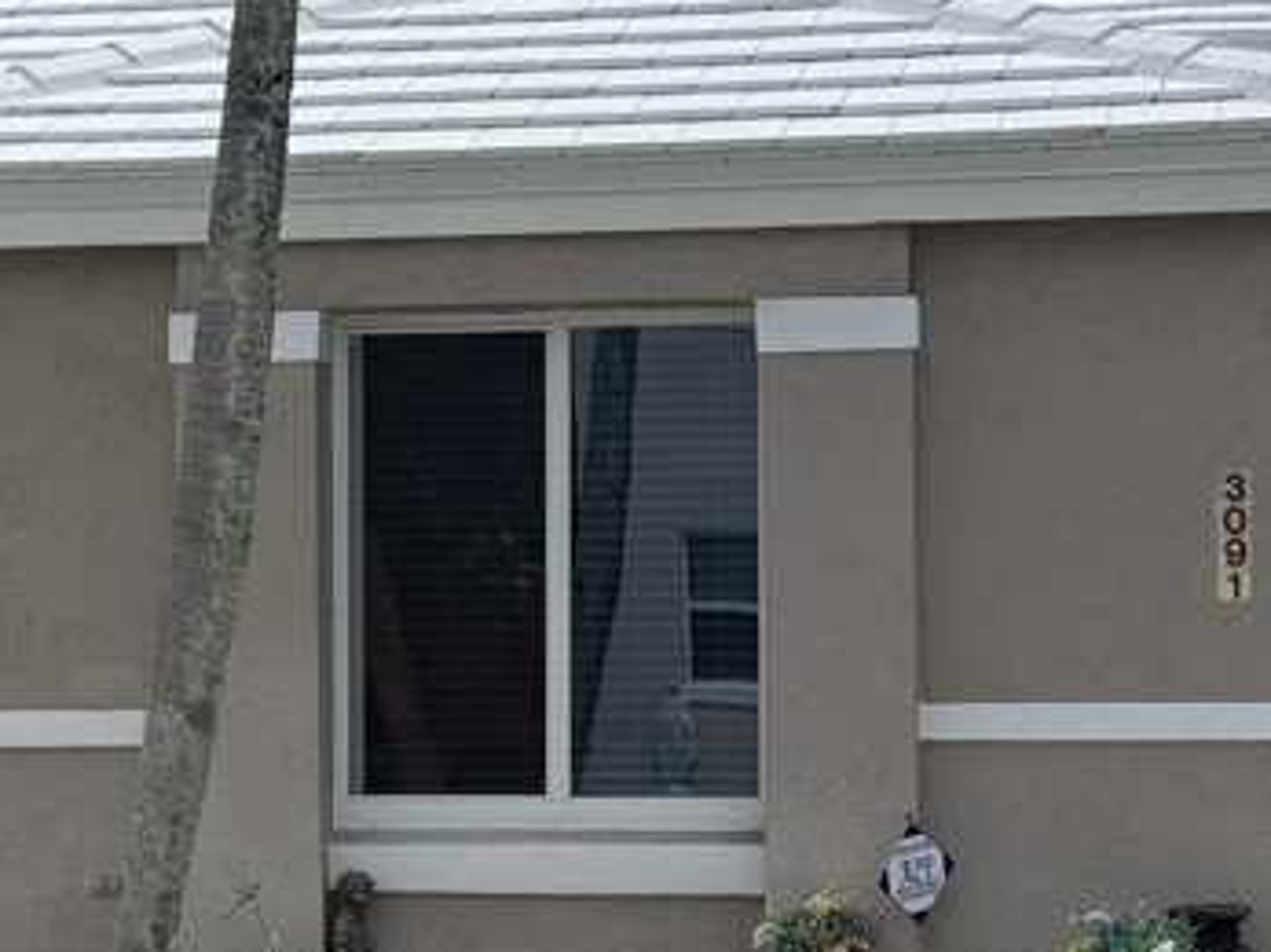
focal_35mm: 113
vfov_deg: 13.1
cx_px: 289
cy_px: 492
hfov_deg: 17.3
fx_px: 4148
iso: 64
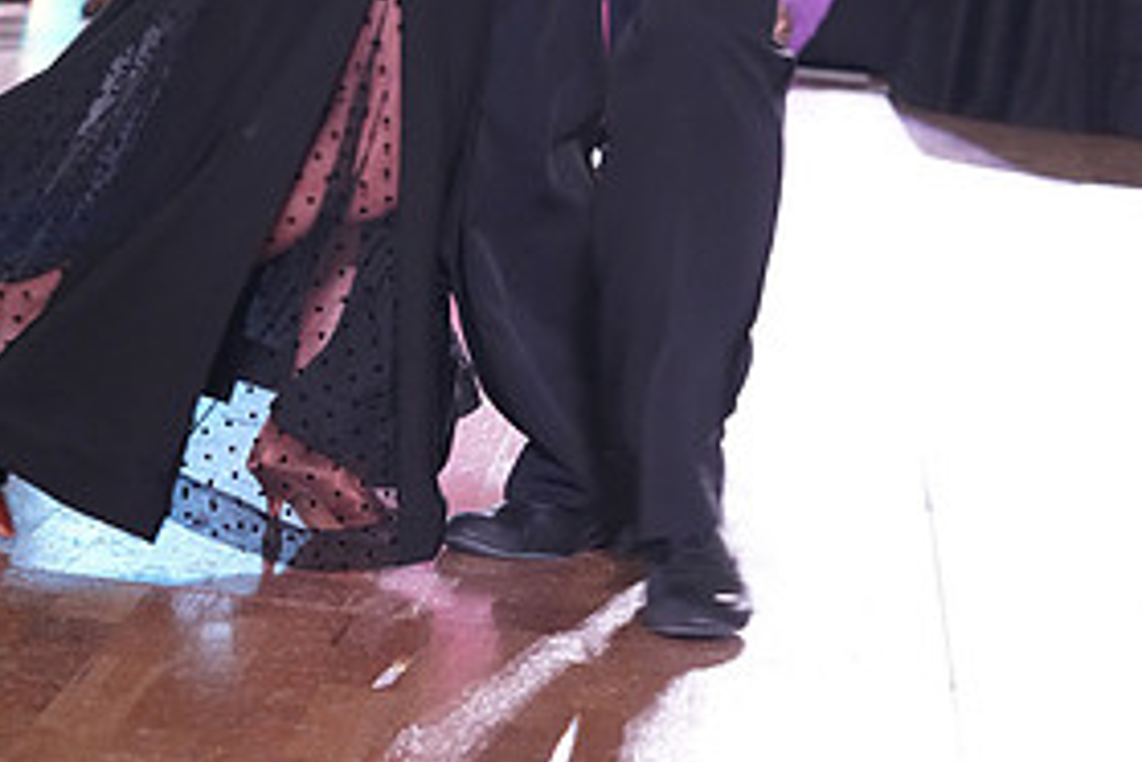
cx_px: 497
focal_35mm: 154
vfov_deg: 8.7
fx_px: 4885
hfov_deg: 13.3
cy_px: -393
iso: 5000
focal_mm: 74
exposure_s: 1/320
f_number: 5
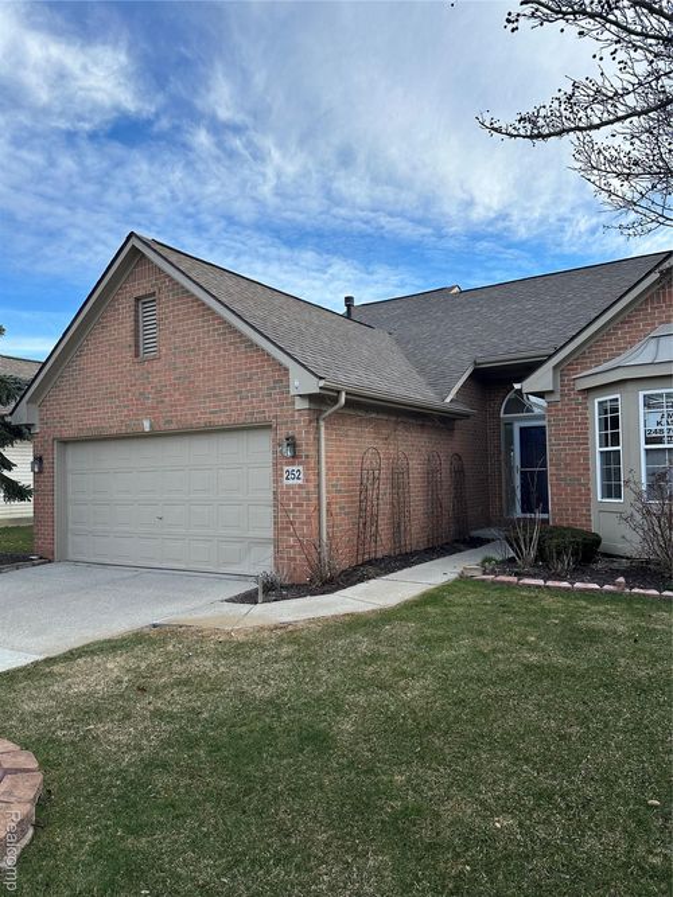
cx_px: 336
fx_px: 622
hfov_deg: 56.8
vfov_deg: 71.6
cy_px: 448
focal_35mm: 24
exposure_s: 1/1495
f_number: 1.78
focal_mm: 6.86
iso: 80
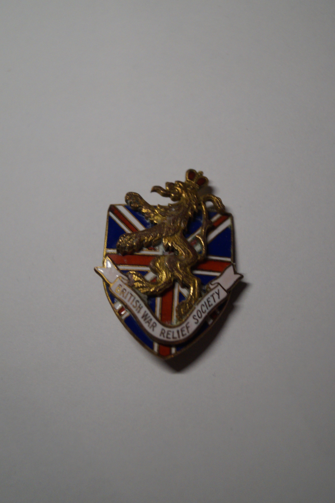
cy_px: 252
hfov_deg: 29.8
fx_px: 629
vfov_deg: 43.6
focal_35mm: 45
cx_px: 168
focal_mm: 30
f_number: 4.5
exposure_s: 1/160
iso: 1600
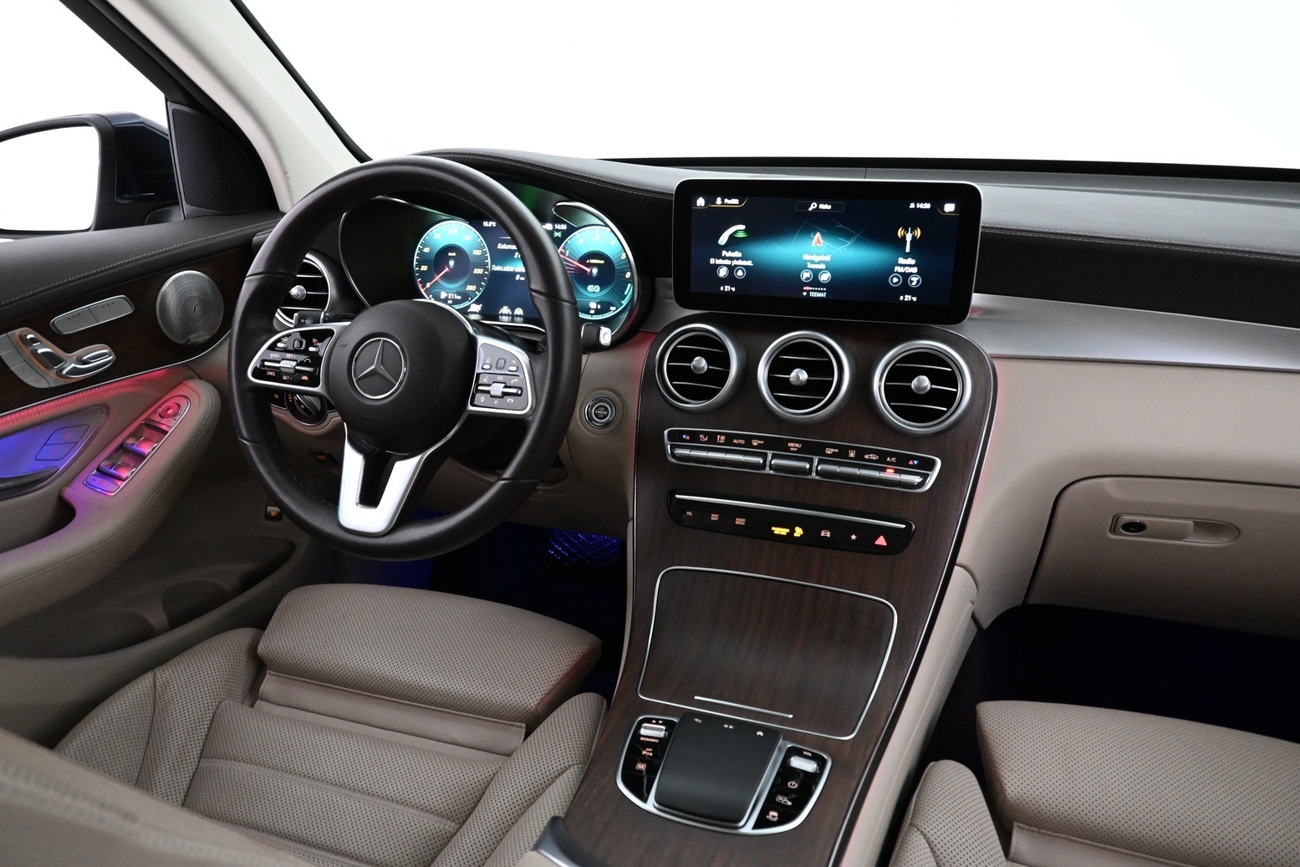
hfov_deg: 71.5
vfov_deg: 51.3
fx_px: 903
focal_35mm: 25
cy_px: 449
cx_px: 642
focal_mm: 16
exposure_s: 1/25
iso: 3200
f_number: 4.5
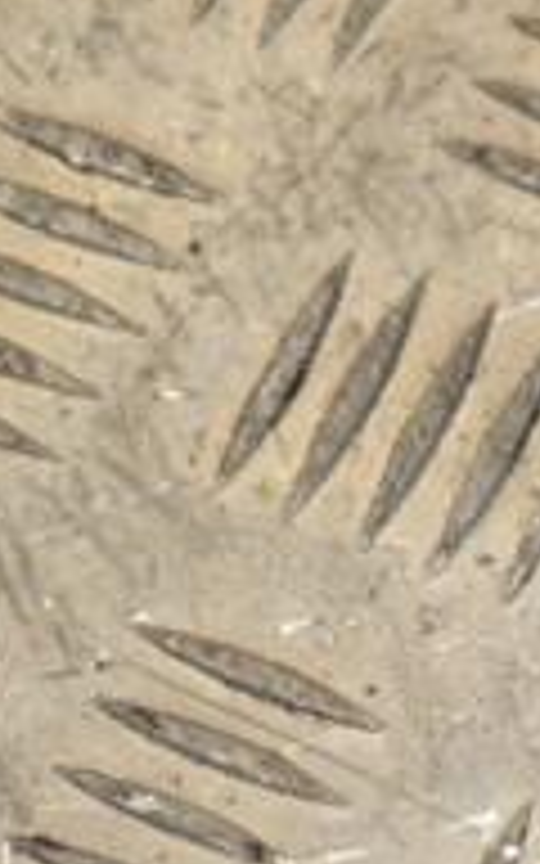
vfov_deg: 8.5
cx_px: 1251
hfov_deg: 5.1
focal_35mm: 248
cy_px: 302
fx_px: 5840
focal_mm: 52
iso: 400
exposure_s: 1/100
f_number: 5.6
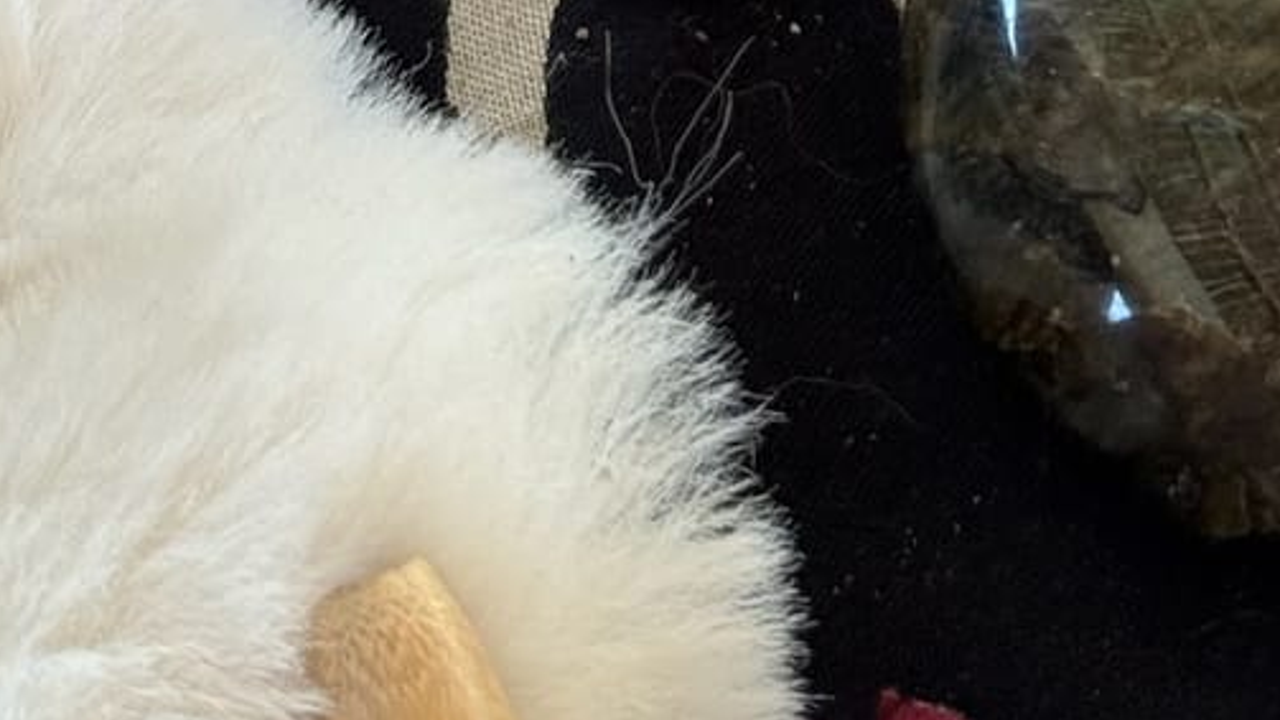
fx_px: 5295
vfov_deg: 7.2
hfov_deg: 13.6
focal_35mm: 156
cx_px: 1289
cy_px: -1109
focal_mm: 6.76
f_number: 1.78
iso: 100
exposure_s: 1/110
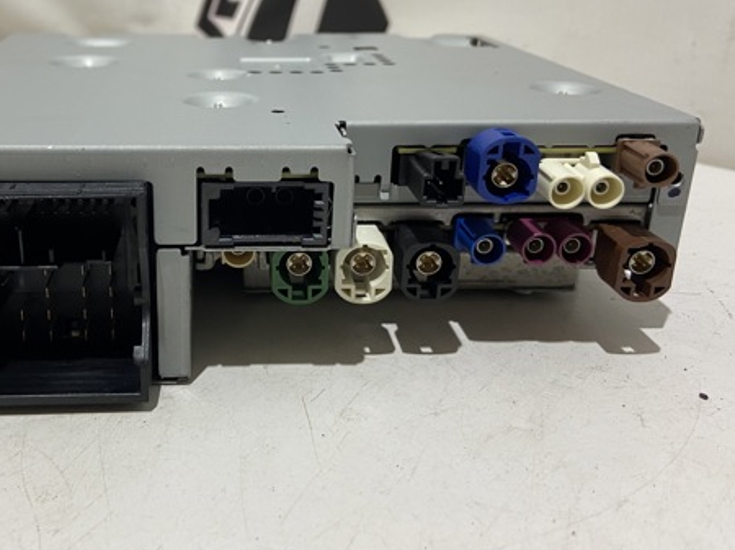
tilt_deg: -19.4
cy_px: 206
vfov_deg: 38.4
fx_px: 785
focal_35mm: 37
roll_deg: -0.1
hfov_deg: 49.4
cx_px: 255
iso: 160
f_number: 1.8
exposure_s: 1/50
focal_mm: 4.25
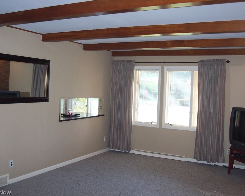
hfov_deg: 46.8
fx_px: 283
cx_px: 117
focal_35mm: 39
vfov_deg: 38.2
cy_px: 98
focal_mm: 5.6
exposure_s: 1/60
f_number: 2.8
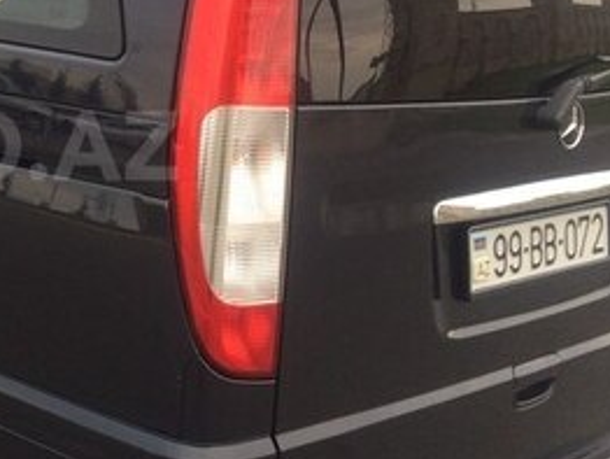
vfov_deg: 20.1
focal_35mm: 73
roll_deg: -2.3
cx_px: -61
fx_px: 1288
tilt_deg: -11.3
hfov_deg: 24.8
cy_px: 146
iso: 50
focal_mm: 4.15
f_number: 2.2
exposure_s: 1/50
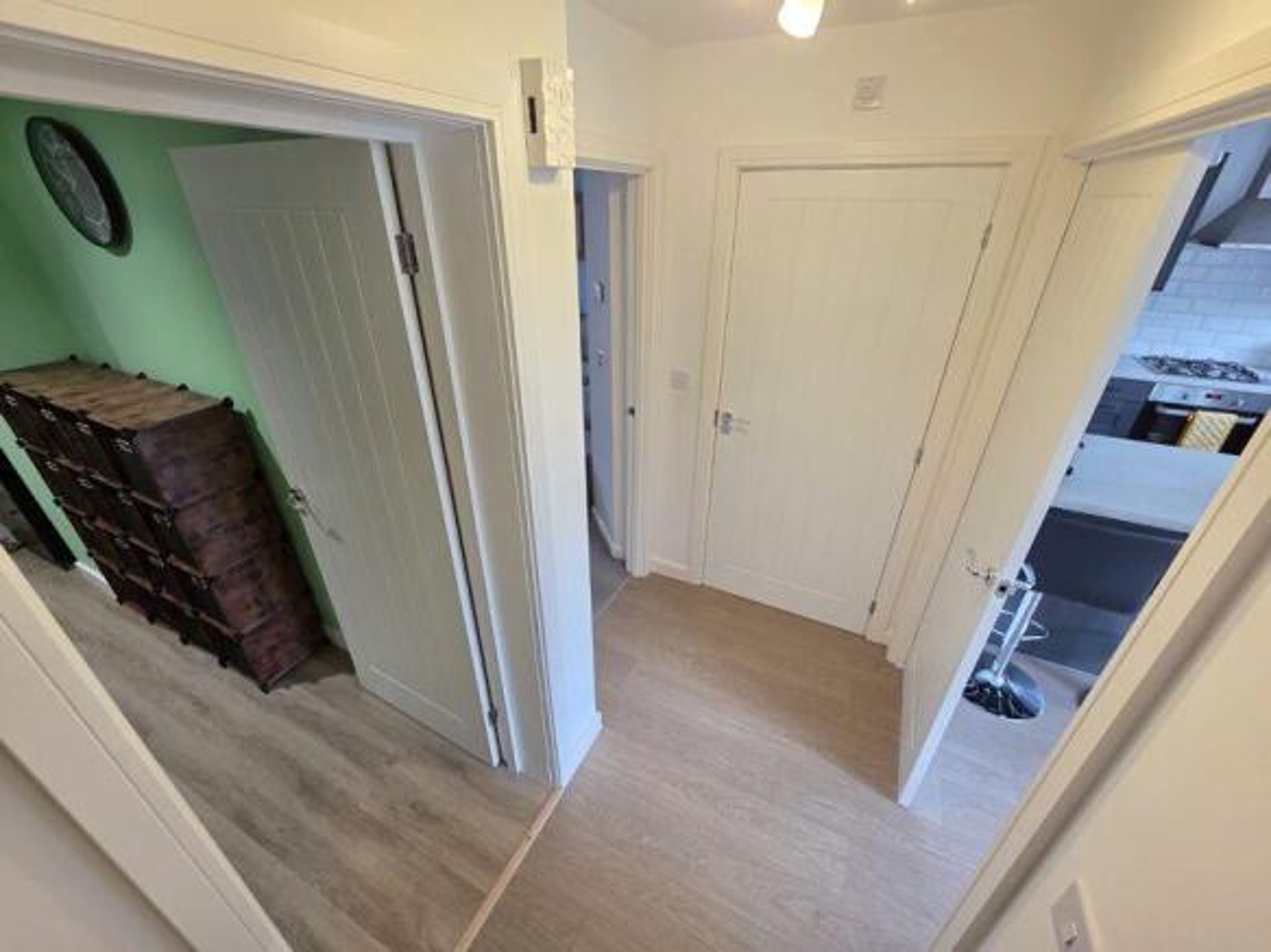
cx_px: 636
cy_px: 476
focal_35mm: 13
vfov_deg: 89.9
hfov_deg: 106.2
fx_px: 477
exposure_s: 1/50
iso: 160
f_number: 1.9
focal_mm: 2.2
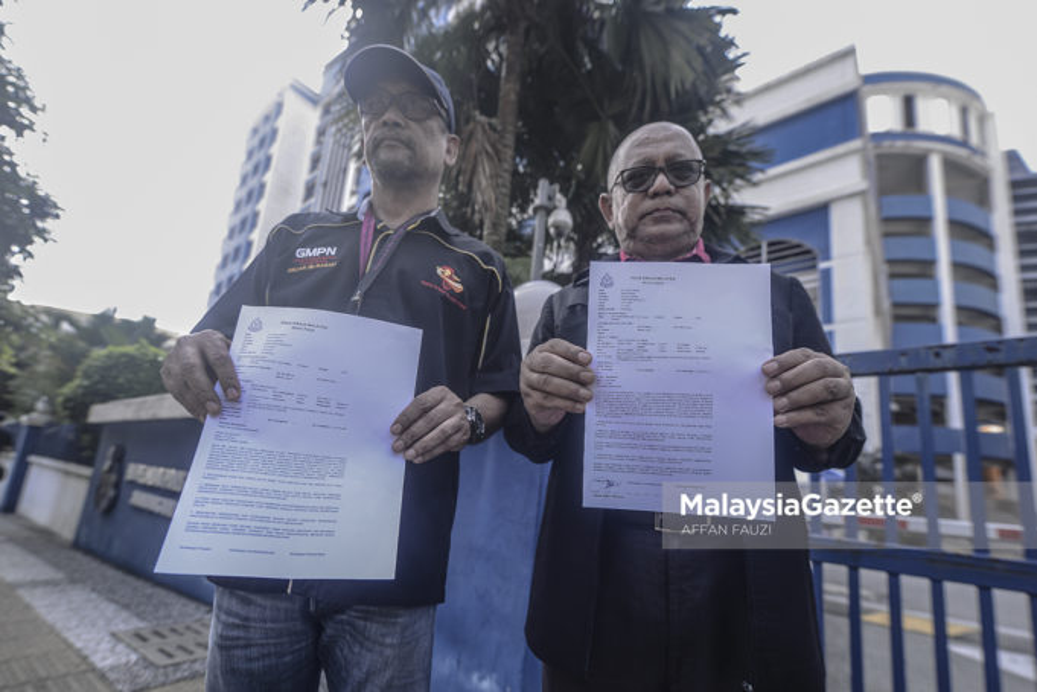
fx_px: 403
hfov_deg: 104.3
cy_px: 346
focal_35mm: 14
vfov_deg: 81.2
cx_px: 518
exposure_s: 1/250
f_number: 2.8
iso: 100
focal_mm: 14
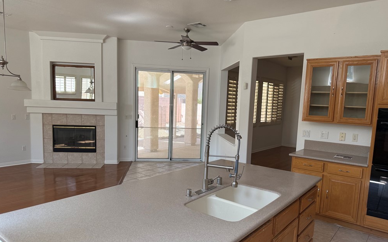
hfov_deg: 70.4
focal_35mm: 26
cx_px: 194
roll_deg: -2.9
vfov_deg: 47.5
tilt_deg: -6.1
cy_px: 135
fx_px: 275
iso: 125
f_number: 1.78
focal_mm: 6.76
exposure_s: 1/243
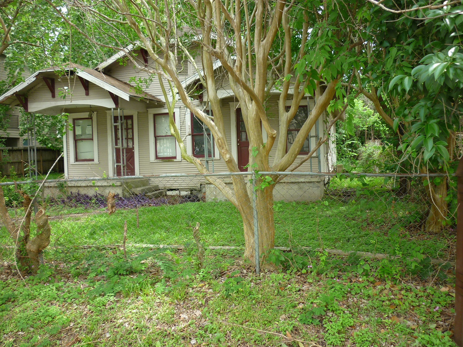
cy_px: 174
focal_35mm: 33
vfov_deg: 42.9
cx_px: 232
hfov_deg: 55.4
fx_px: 441
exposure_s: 1/160
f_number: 2.8
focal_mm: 5.5
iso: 80
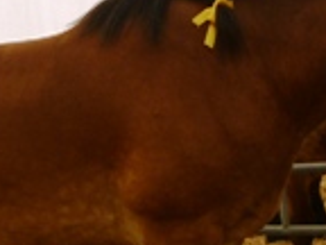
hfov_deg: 24.8
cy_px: 134
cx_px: 93
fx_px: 735
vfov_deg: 18.9
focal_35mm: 78
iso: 100
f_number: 3.1
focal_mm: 4.5
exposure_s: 1/200
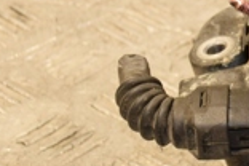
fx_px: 2462
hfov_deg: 5.7
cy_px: 13
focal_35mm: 356
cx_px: 378
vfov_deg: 3.9
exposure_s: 1/100
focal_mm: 58
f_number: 5
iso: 800
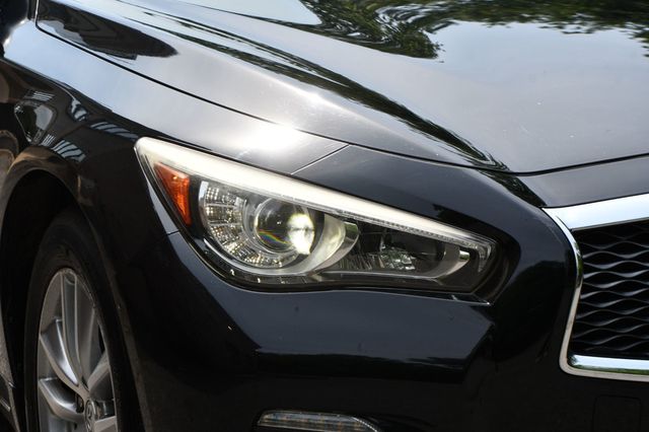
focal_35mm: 142
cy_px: 216
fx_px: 2559
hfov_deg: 14.5
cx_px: 324
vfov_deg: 9.7
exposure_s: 1/250
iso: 125
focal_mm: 95
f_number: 8
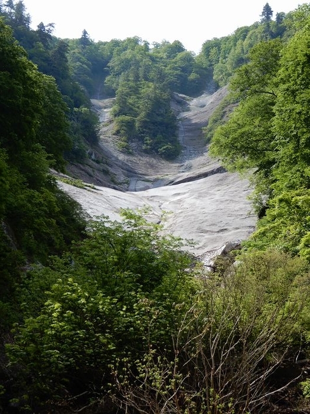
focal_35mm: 65
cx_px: 155
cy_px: 207
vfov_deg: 29.8
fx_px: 776
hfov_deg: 22.6
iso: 80
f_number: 4.5
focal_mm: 11.6
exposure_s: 1/250
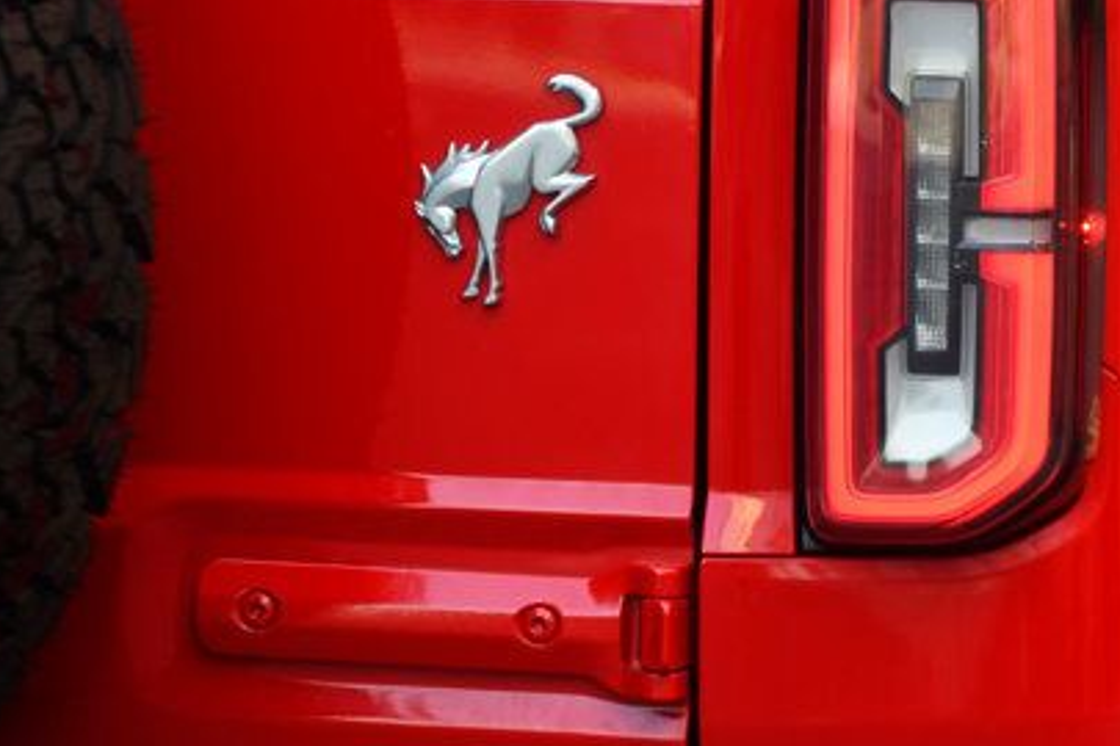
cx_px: 841
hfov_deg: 9.4
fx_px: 6782
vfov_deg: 6.3
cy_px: 233
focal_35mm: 218
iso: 400
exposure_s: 1/250
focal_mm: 92
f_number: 4.8
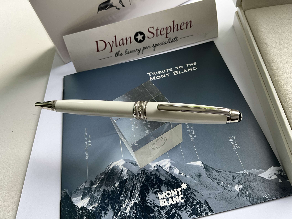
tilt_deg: -54.6
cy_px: 110
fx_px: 245
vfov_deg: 48.2
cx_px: 146
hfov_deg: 61.7
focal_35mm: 29
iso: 25
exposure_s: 1/122
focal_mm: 3
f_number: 1.8
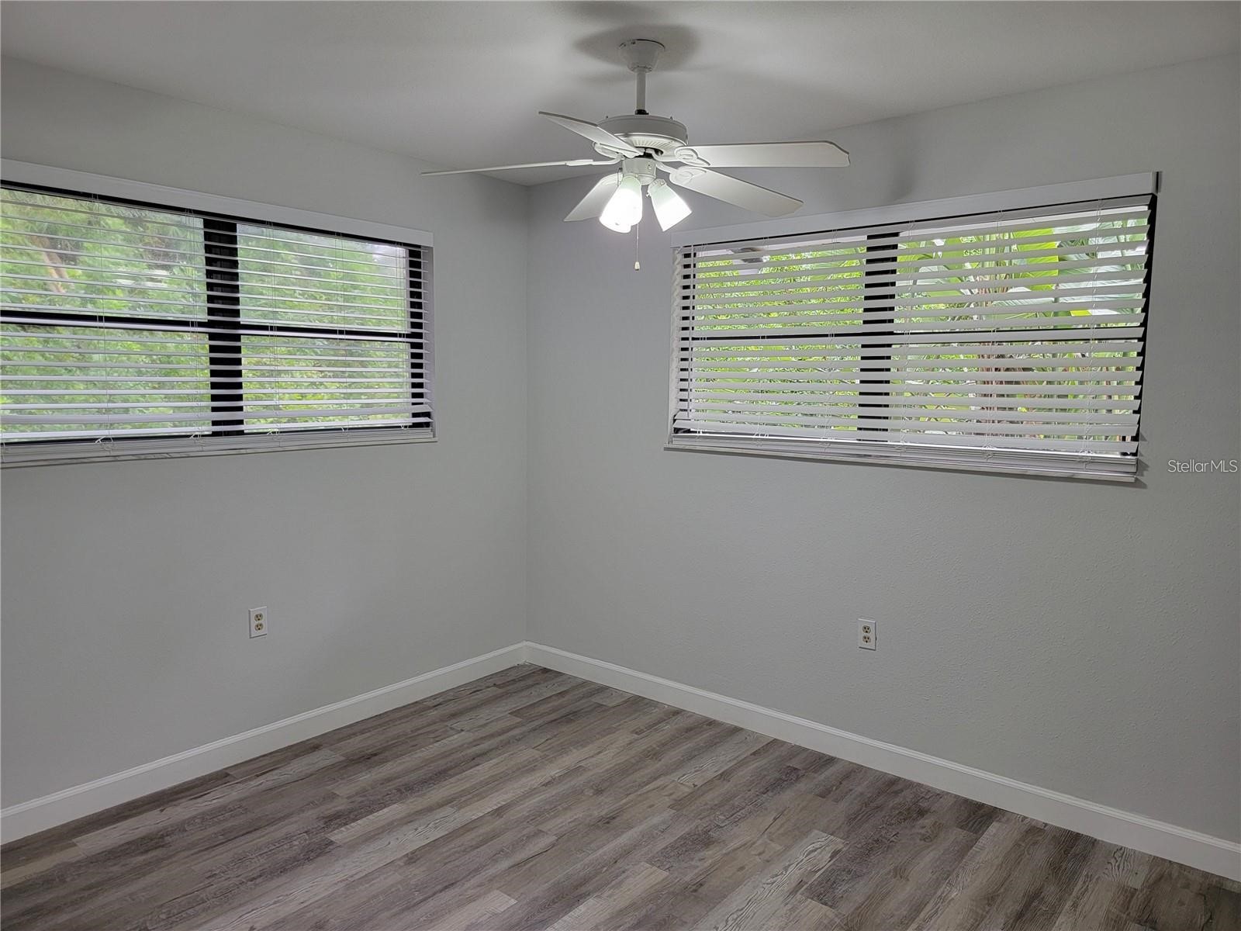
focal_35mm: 24
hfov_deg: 71.6
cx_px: 620
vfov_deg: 56.8
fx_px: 860
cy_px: 466
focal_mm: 6.7
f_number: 1.8
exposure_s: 1/120
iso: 160
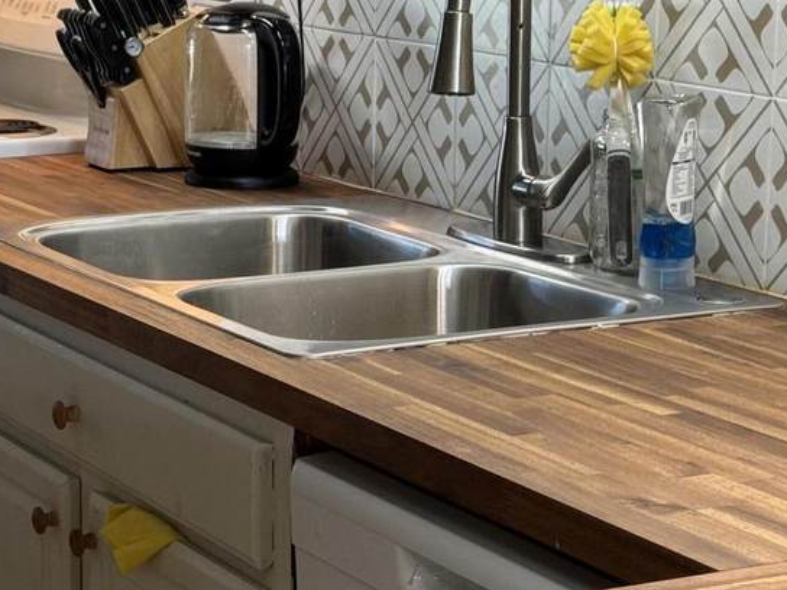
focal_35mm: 113
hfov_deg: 17.3
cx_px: 145
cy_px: 312
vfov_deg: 13.1
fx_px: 2569
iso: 125
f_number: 1.78
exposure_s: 1/58
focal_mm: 6.76
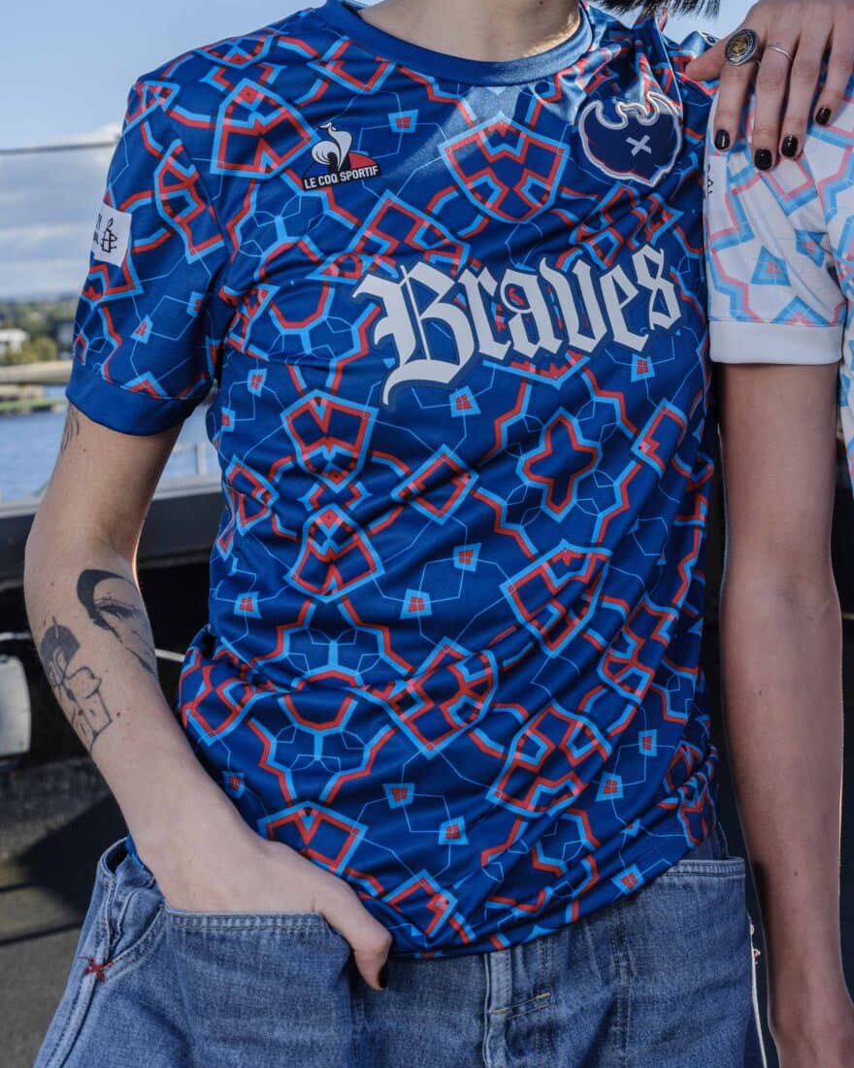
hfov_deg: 20.9
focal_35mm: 71
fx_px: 2243
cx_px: 848
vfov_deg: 26.6
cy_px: 350
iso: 100
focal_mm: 40.4
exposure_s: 1/100
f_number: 6.4
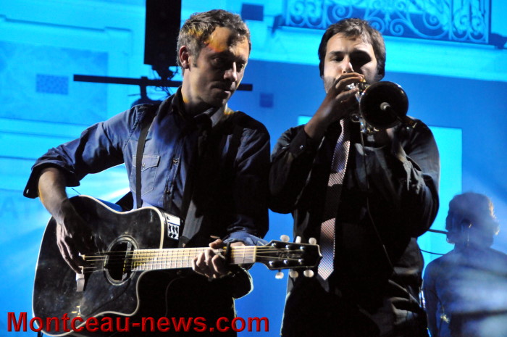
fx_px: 1730
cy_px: 168
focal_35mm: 123
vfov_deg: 11.1
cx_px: 254
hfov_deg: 16.7
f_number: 5.6
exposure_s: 1/125
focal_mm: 82
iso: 3200
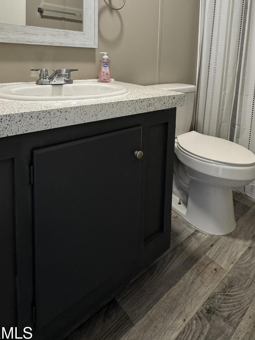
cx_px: 148
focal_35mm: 23
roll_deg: -2.0
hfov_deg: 58.6
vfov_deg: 68.4
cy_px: 79
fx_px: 226
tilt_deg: -5.1
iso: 250
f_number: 2.2
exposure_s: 1/60
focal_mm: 2.22
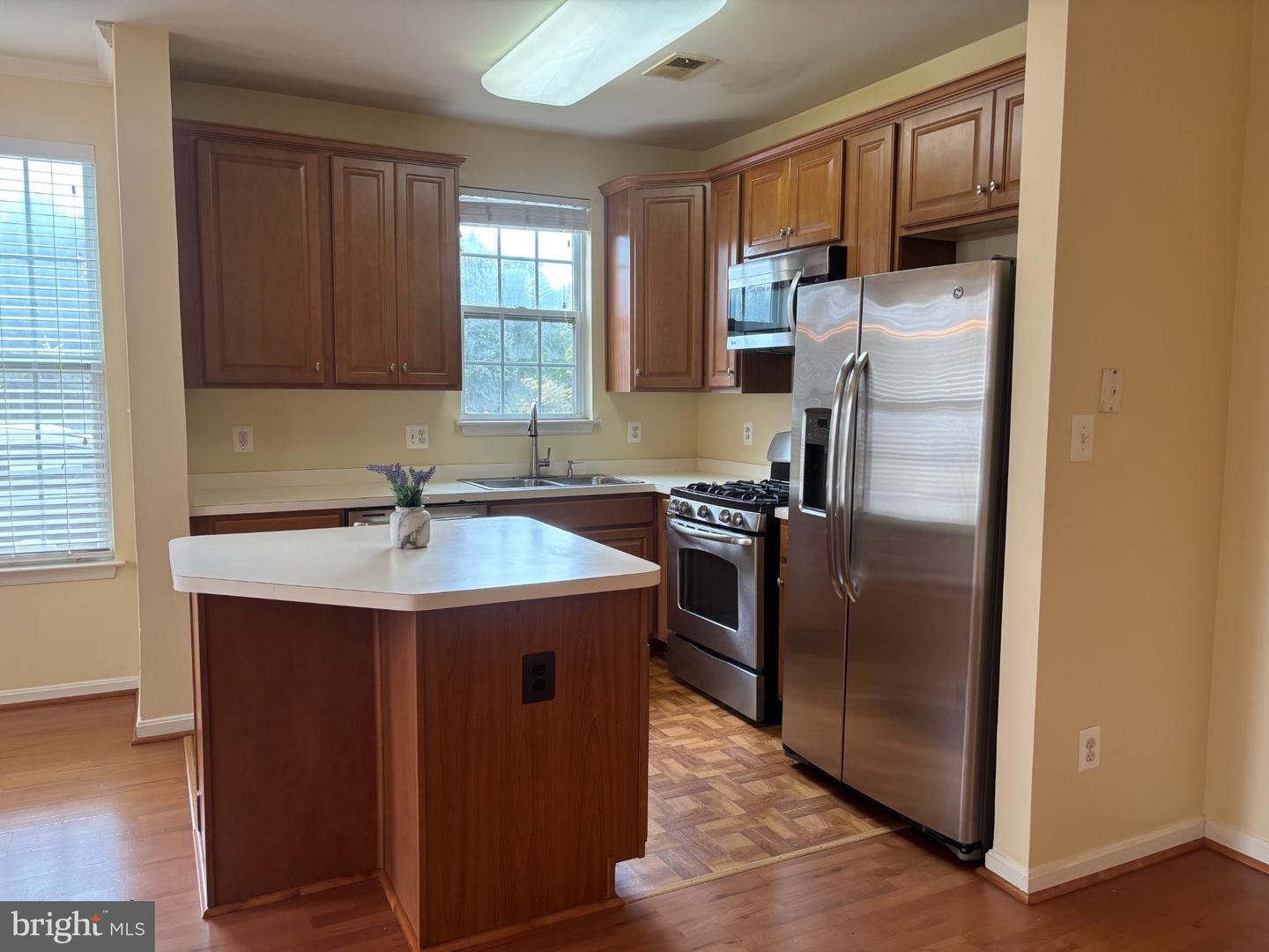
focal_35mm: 26
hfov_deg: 67.3
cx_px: 634
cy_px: 476
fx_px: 953
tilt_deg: -5.7
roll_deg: -0.9
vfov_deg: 53.1
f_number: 1.6
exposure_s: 1/120
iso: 125
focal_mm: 5.96
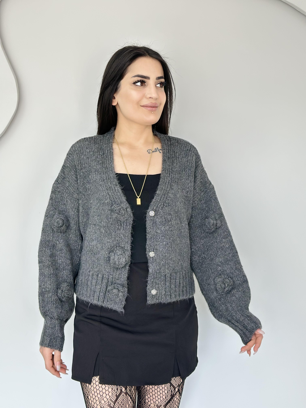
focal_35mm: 48
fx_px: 566
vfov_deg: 39.7
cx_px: 153
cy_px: 204
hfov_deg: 30.3
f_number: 1.78
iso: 64
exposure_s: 1/100
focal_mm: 6.86
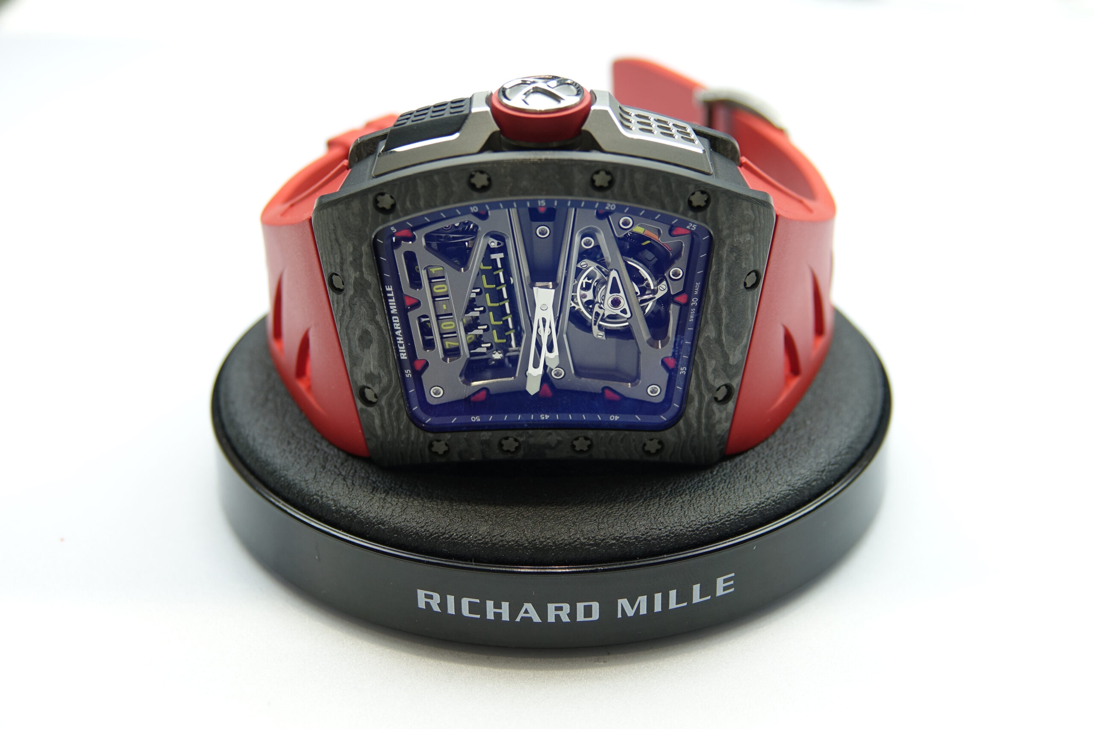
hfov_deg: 31.9
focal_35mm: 63
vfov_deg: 21.6
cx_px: 547
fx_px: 1914
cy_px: 364
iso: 125
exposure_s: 1/80
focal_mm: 23.09
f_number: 3.5
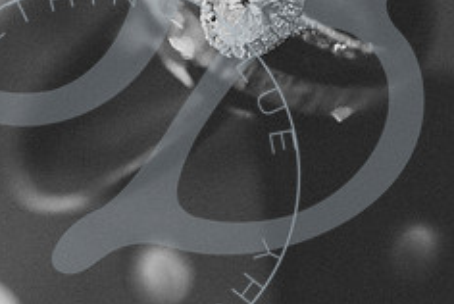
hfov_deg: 11.9
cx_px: 198
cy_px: 14
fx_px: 2172
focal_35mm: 172
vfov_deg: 8.0
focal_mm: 70
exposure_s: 1/125
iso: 2000
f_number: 4.5
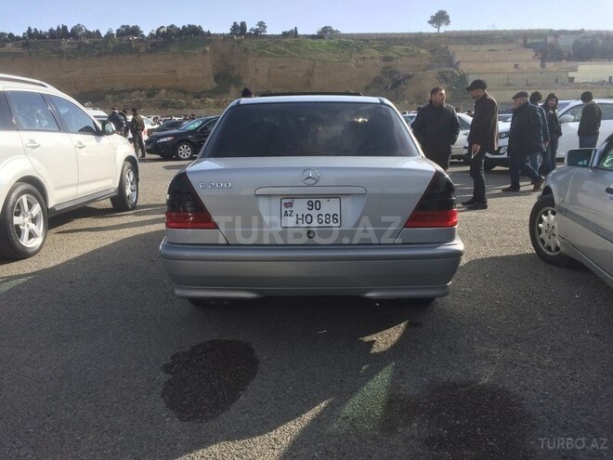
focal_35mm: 29
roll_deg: -0.8
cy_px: 230
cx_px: 306
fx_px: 514
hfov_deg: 61.7
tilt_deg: -9.8
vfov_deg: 48.2
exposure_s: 1/1709
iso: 32
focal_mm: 4.15
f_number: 2.2
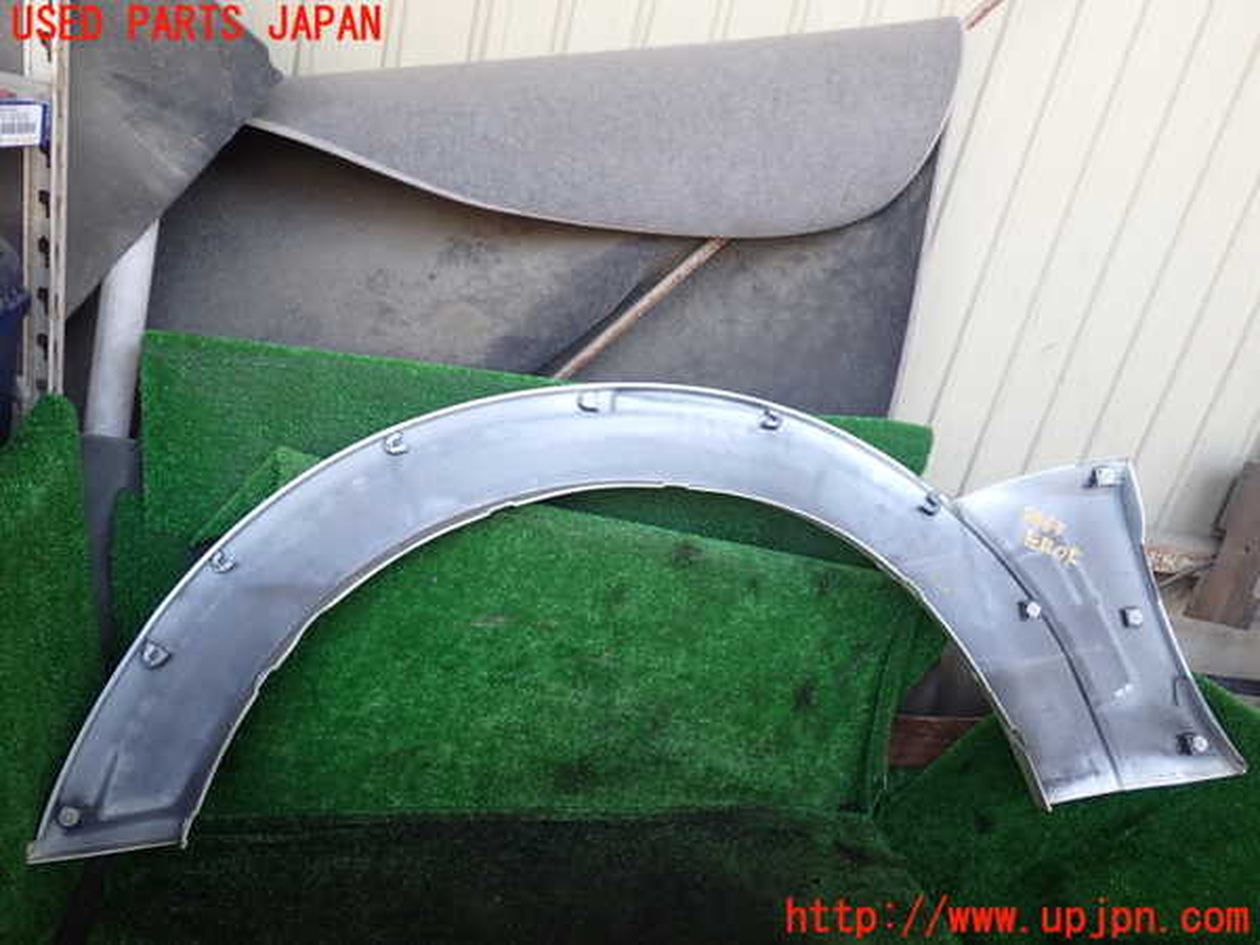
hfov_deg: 60.0
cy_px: 472
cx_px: 630
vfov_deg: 46.8
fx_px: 1092
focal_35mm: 30
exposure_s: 1/60
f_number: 2.3
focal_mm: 5.4
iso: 125
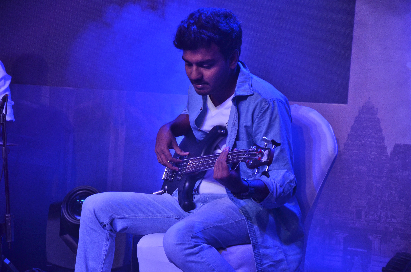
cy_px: 136
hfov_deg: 13.1
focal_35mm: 158
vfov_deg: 8.7
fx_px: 1794
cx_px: 206
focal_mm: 105
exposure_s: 1/125
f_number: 5.6
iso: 800
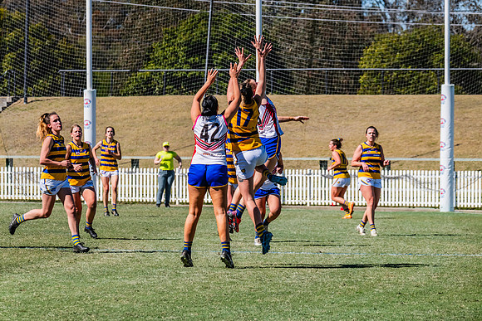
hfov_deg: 7.2
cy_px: 157
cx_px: 273
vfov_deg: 4.8
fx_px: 3808
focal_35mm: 284
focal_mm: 250
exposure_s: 1/1600
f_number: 13
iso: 800
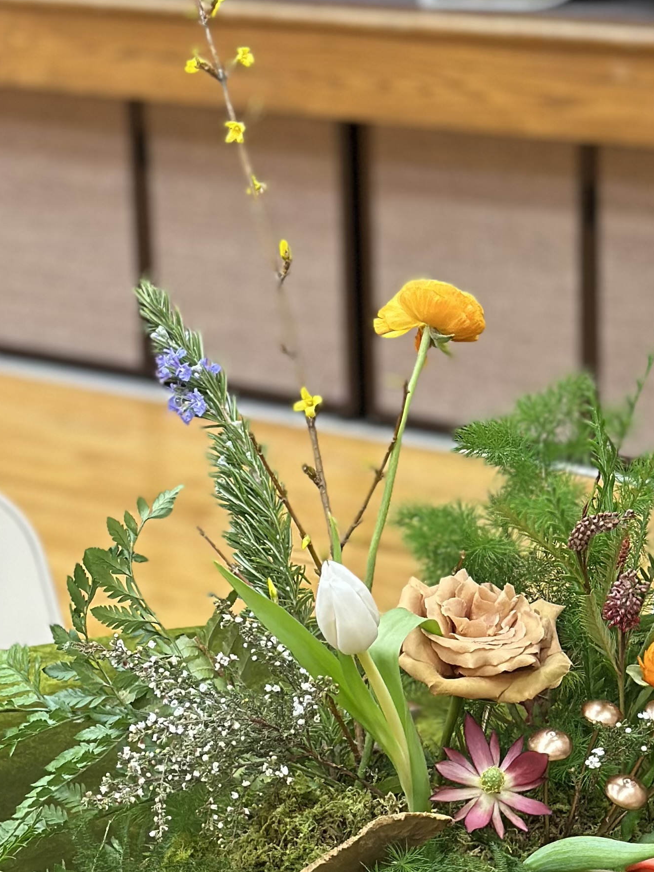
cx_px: 530
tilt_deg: -14.1
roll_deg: +0.0
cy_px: 429
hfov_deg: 13.4
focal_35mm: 110
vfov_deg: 17.9
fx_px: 2770
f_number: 1.78
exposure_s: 1/60
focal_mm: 6.86
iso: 200
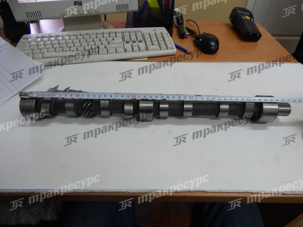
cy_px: 114
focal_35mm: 22
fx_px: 193
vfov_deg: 61.1
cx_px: 152
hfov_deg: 76.4
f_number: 3
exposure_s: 1/30
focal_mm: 4
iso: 200
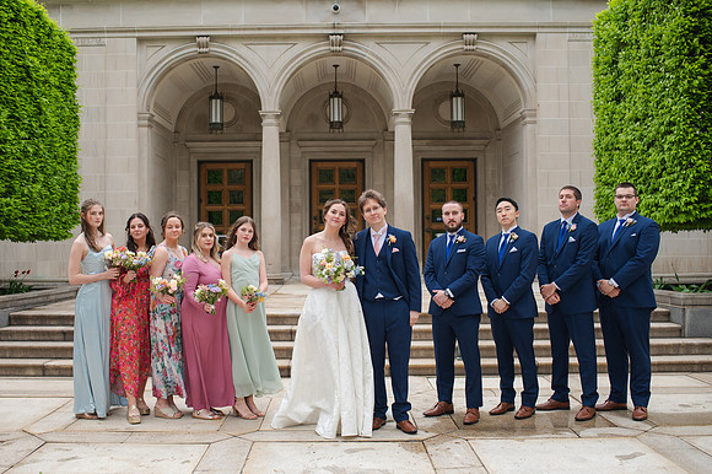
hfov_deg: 50.0
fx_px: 763
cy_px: 241
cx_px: 326
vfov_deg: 34.5
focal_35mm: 39
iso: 160
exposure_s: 1/320
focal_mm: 35
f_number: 3.2
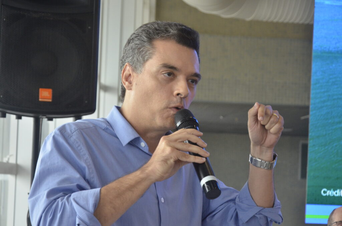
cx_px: 171
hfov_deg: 26.0
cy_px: 113
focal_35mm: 78
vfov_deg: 17.4
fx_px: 739
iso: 1600
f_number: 6.3
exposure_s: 1/200
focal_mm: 52
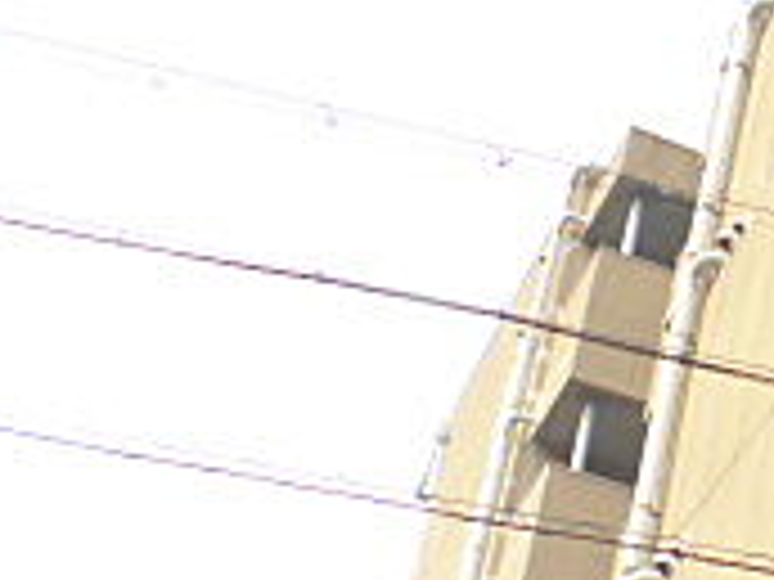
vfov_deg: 10.5
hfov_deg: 12.9
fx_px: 3153
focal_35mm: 141
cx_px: 1310
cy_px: 288
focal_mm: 6.8
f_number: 3.2
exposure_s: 1/250
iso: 160
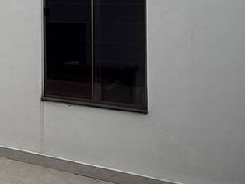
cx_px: -201
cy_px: -2
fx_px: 453
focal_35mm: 64
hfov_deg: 20.6
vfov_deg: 22.0
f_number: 2.2
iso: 50
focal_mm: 2.22
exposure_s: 1/1534
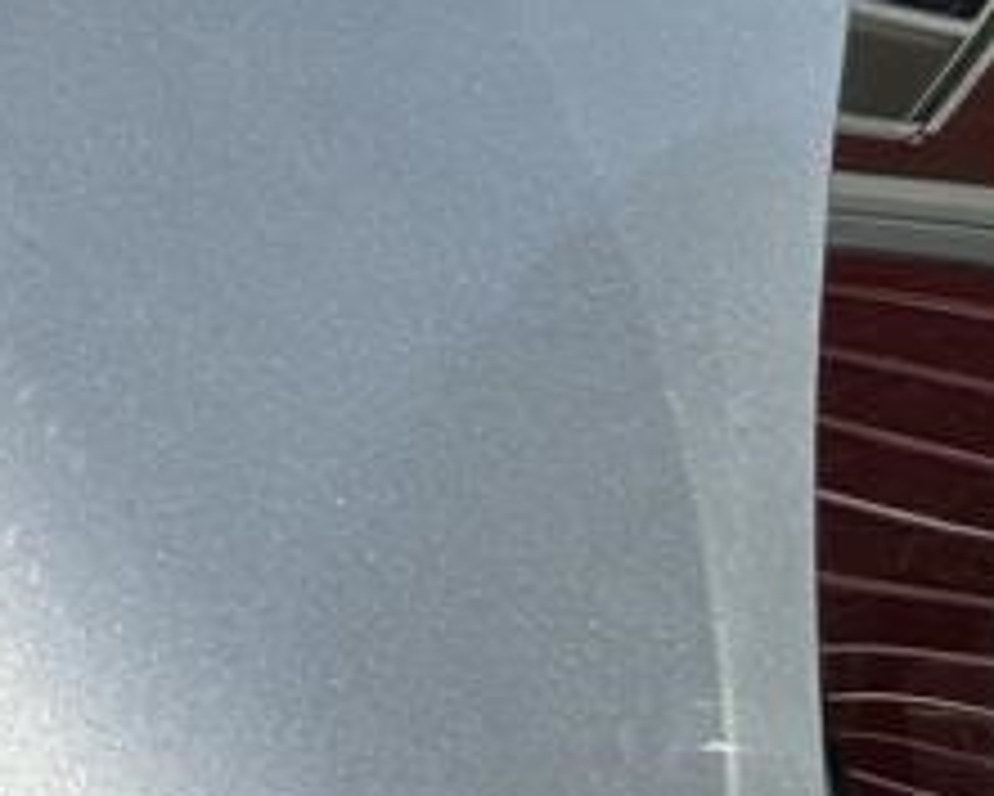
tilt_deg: -13.6
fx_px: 4326
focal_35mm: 147
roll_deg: +4.2
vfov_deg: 10.1
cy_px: -472
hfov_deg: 11.0
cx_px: -1390
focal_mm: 5.7
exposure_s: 1/4444
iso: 50
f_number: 1.5
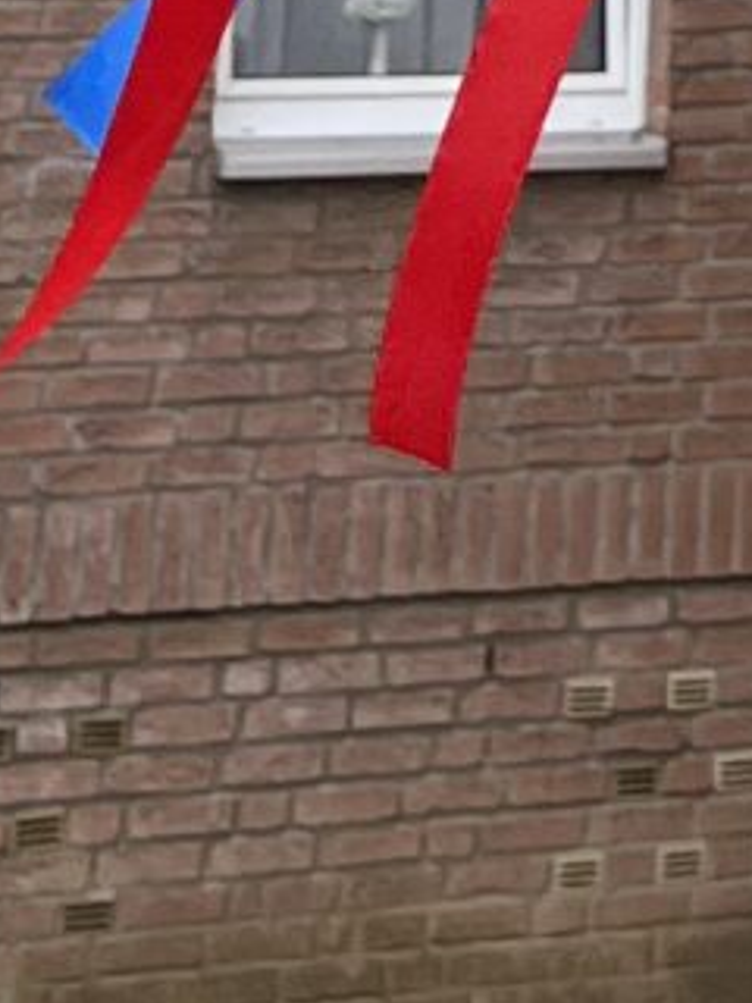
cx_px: 1720
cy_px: -2200
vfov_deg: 7.9
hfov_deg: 6.8
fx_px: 6025
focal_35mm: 208
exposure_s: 1/2062
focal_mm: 5.1
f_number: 1.6
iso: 50
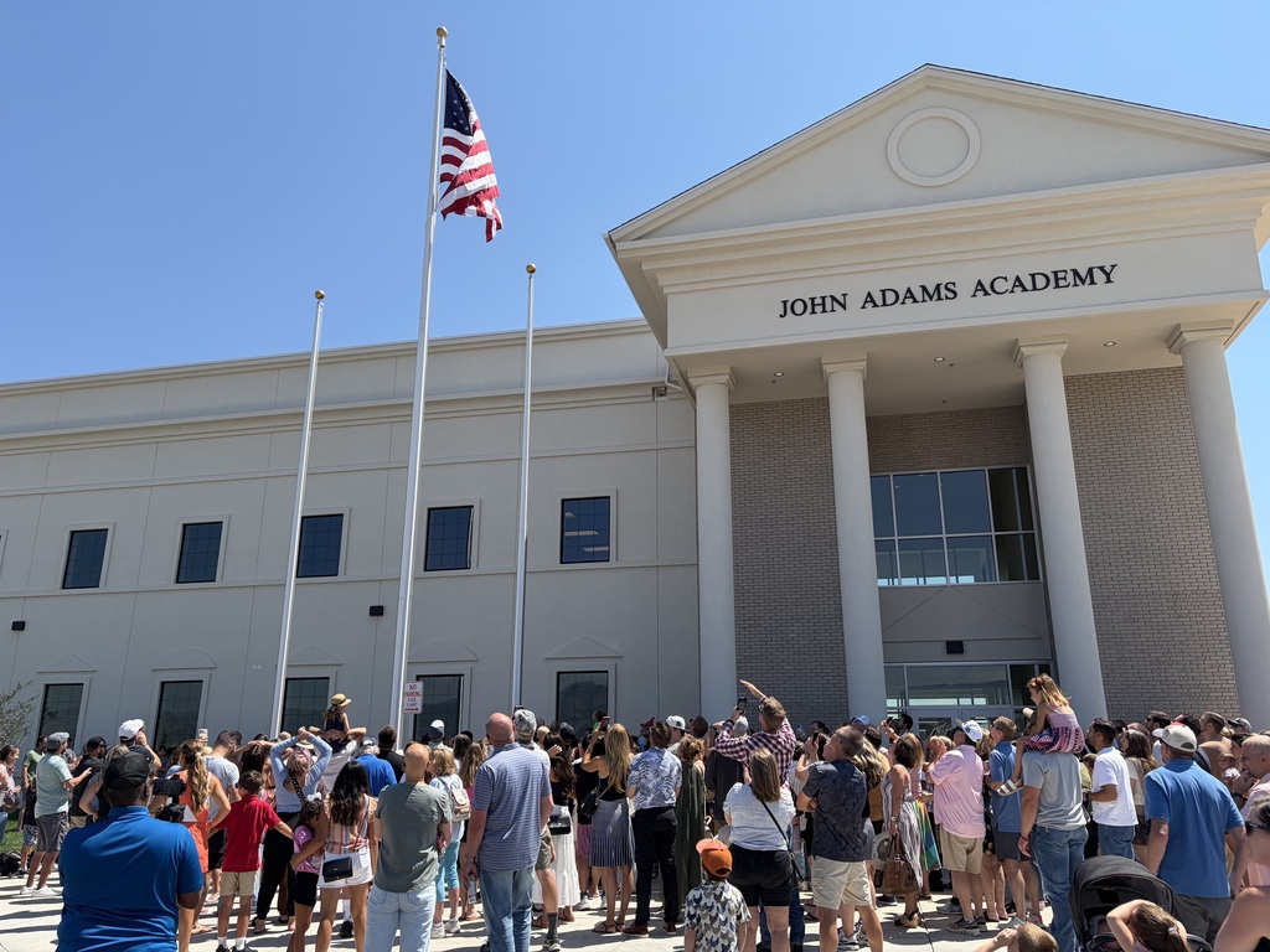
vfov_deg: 53.1
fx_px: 954
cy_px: 476
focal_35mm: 26
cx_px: 635
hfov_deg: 67.3
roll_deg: +0.3
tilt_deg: +16.6
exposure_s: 1/3125
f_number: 1.6
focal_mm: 5.96
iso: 50
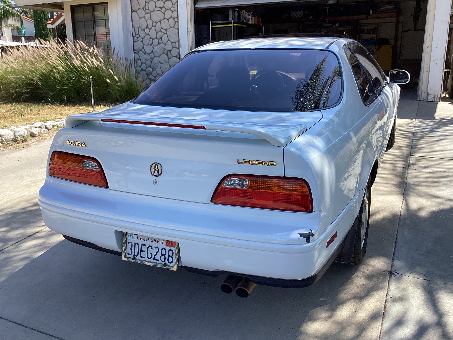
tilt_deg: -13.8
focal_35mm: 32
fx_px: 419
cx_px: 228
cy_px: 174
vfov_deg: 44.2
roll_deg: -0.1
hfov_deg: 56.8
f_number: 2.4
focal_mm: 3.3
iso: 25
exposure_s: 1/702
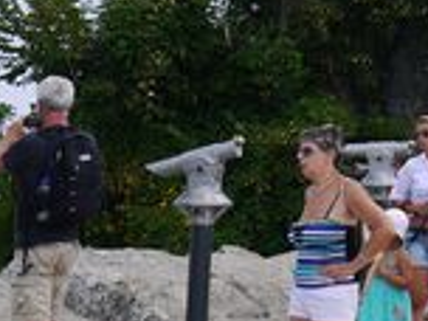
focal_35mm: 160
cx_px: 845
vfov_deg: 9.1
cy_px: -130
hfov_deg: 11.2
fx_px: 1978
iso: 160
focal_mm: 19
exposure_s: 1/400
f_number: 8
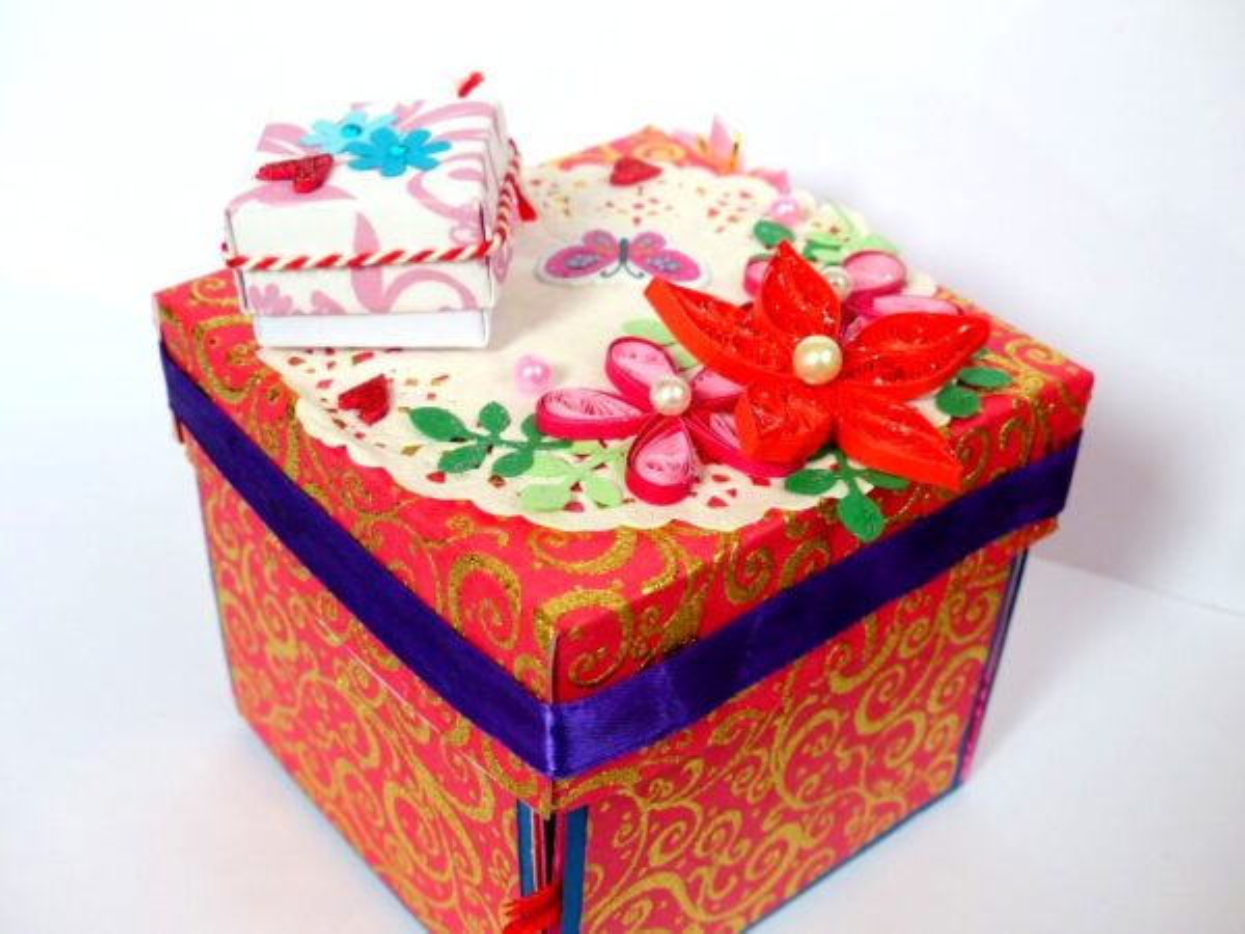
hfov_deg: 42.1
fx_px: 1618
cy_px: 467
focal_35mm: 45
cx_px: 622
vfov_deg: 32.2
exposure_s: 1/60
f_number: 2.8
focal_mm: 8.1
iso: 160
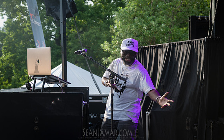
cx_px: 112
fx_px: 360
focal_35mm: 59
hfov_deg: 34.5
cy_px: 66
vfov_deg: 22.0
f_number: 3.5
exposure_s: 1/1600
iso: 500
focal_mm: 57
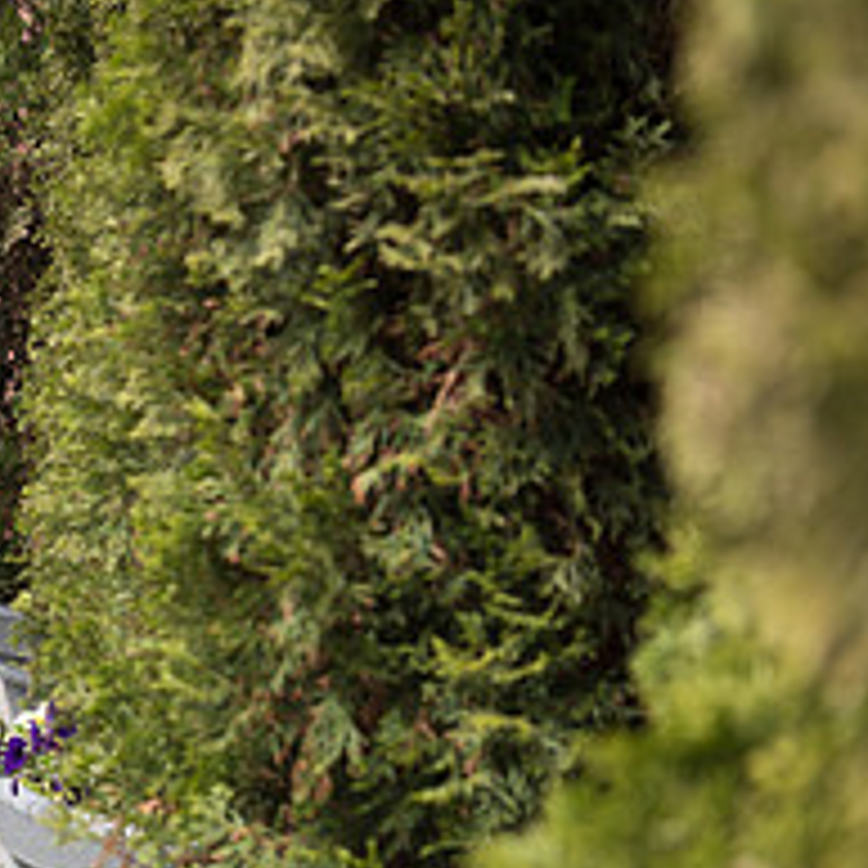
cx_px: -405
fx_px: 2468
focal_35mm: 87
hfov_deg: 18.0
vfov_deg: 19.9
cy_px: 461
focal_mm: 34
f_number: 2.8
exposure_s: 1/640
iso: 64
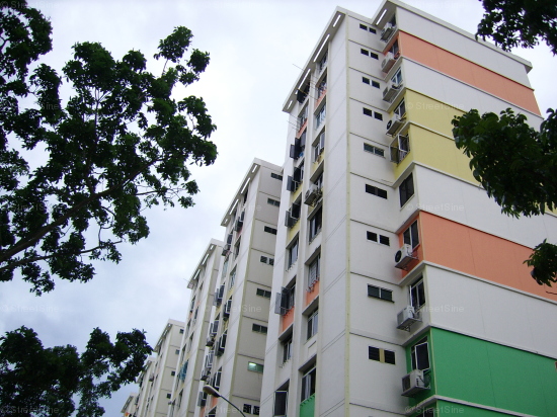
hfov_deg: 52.6
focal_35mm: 35
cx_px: 278
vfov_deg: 40.7
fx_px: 563
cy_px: 208
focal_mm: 5.95
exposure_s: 1/42
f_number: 2.8
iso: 100
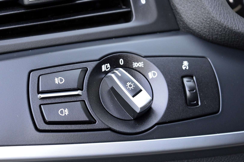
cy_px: 81
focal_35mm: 82
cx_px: 122
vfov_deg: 16.5
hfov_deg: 24.6
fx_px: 559
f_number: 5.6
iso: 800
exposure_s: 1/50
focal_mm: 55
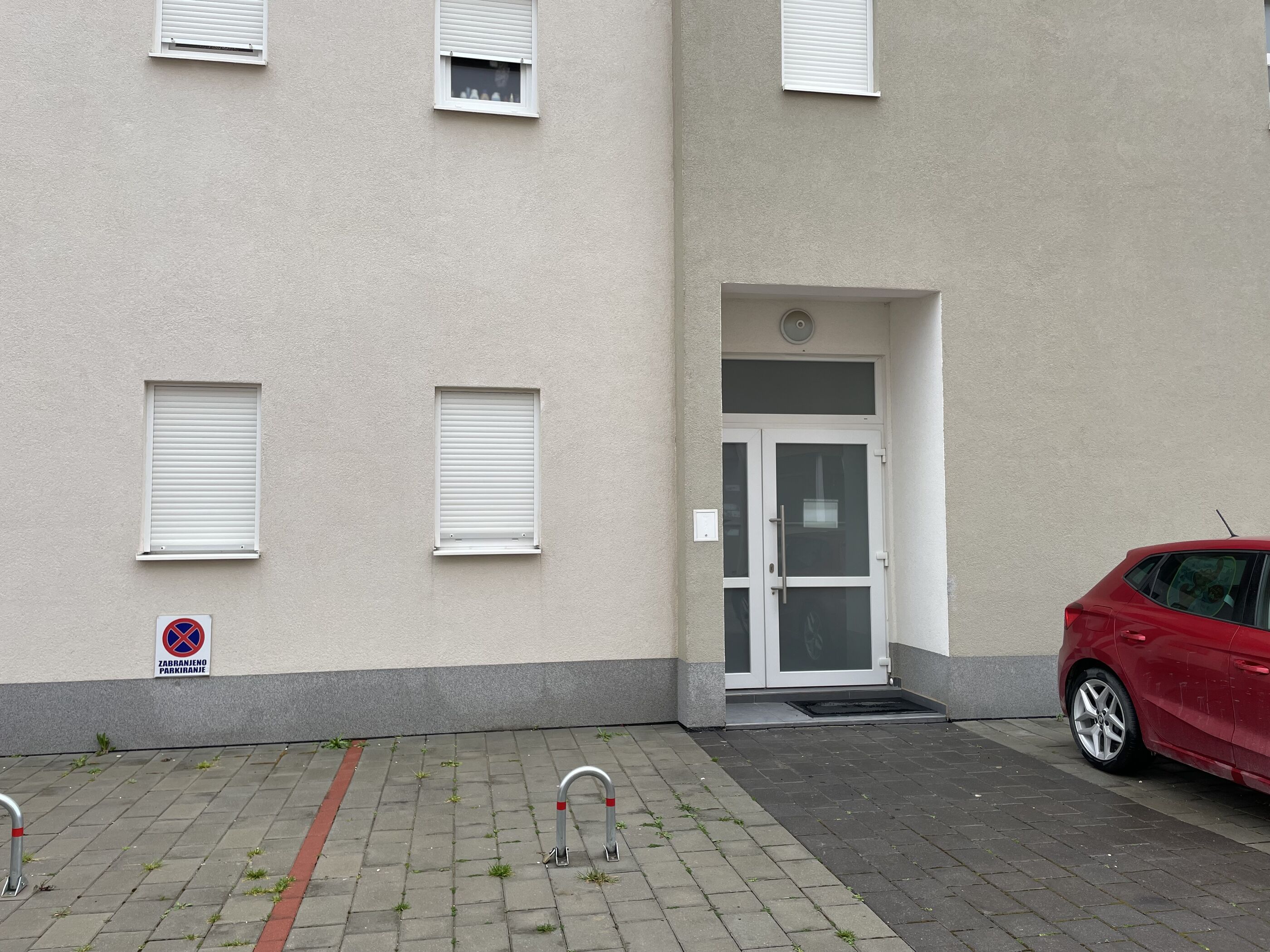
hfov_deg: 67.3
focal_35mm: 26
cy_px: 476
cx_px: 635
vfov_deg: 53.1
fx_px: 954
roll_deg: +0.4
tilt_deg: +3.8
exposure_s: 1/390
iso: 32
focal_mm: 4.2
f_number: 1.6
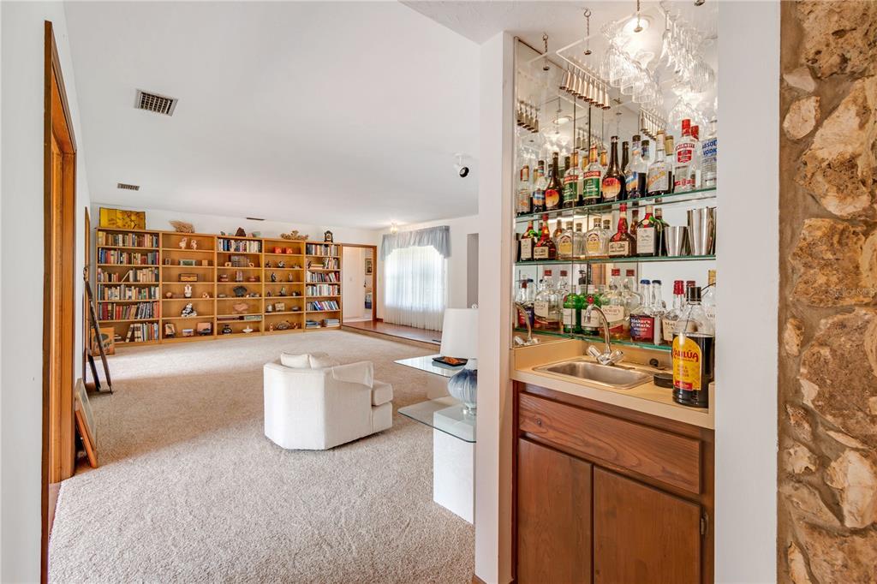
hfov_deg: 100.4
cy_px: 292
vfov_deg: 77.3
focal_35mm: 15
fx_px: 365
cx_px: 438
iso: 250
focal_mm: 10
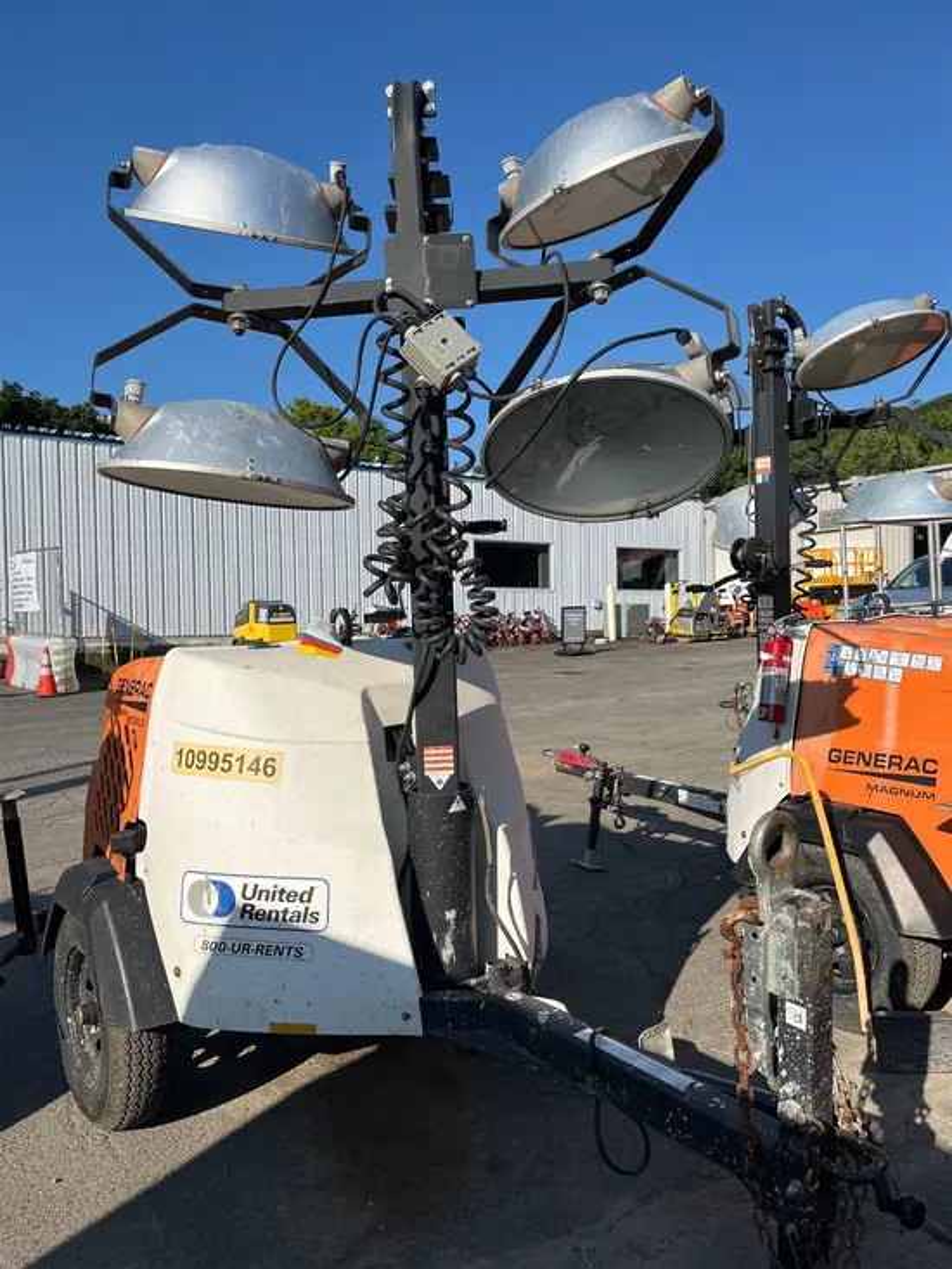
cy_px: 634
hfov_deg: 53.1
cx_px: 476
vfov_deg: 67.3
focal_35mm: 26
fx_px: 953
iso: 50
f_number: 1.6
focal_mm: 5.1
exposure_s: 1/4651
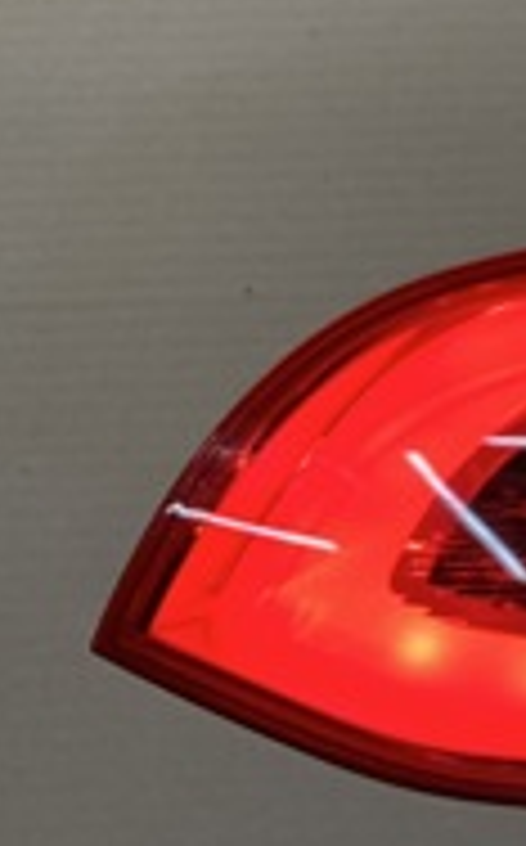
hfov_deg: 10.9
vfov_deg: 21.8
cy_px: 146
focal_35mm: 94
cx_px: 1403
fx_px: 2163
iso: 100
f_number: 1.8
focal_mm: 4.25
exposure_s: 1/121
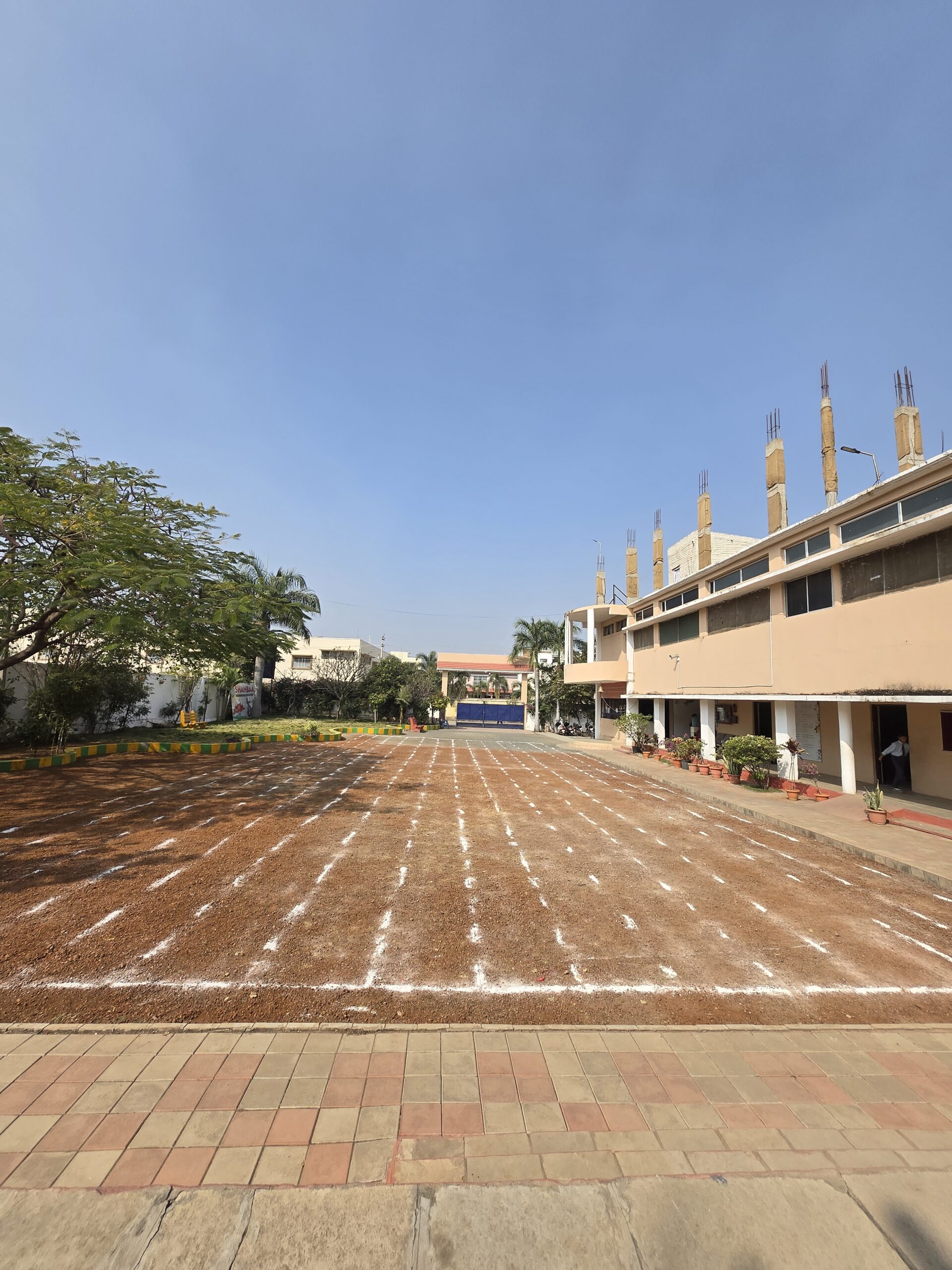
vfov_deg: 106.2
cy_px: 635
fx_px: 477
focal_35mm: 13
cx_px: 476
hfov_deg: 89.9
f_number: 2.2
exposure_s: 1/1283
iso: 25
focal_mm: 1.7
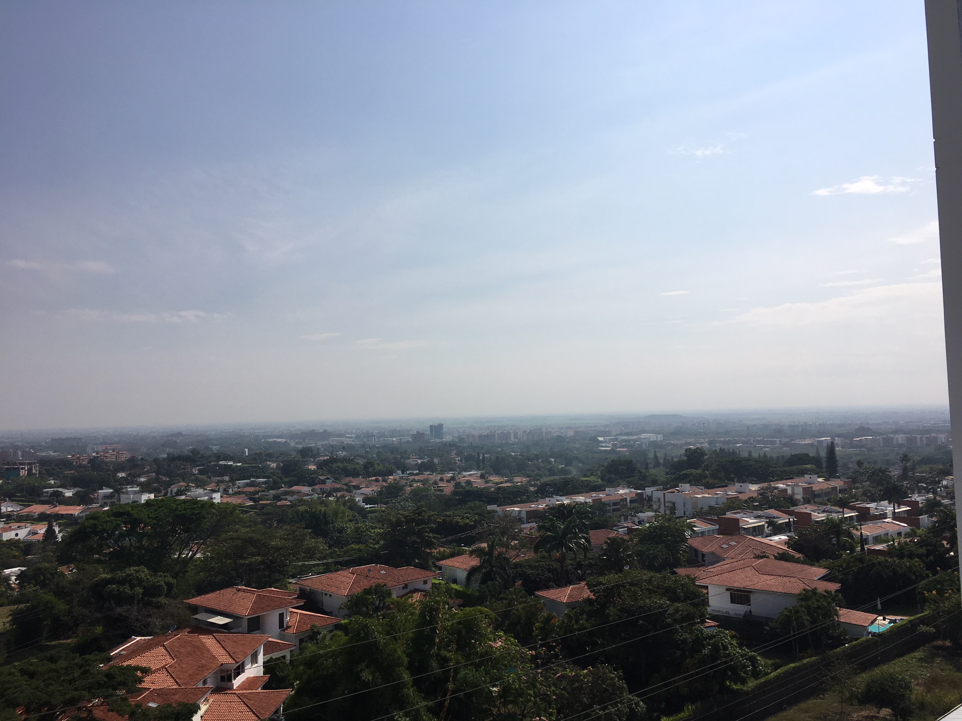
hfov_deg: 61.7
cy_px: 360
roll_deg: +1.3
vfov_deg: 48.2
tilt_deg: +4.4
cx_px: 481
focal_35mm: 29
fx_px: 806
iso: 25
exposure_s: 1/5128
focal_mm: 4.15
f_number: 2.2
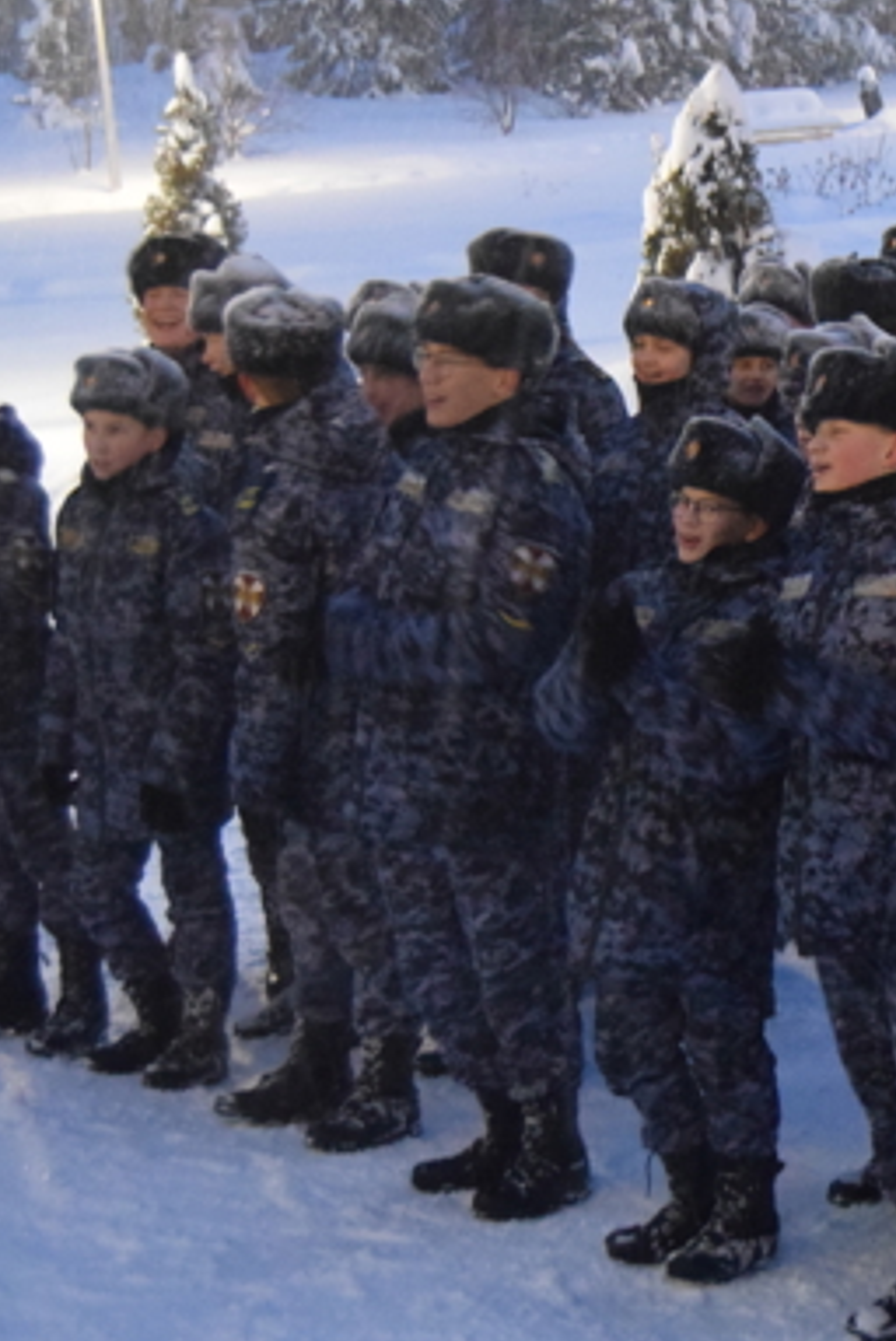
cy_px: 753
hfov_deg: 14.5
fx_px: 3390
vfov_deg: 22.4
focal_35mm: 91
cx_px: 1110
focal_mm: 31
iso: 6400
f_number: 4.2
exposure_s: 1/13
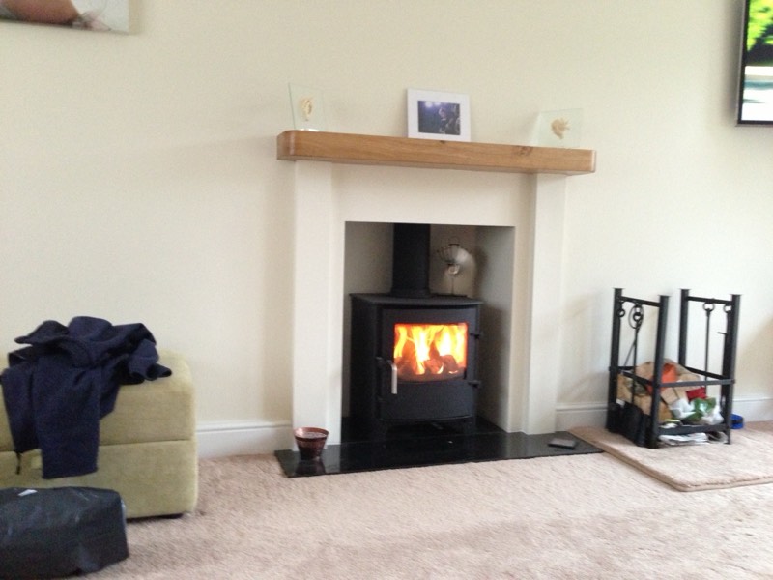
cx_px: 386
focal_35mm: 33
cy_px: 290
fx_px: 737
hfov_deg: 55.4
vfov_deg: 42.9
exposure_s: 1/17
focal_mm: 4.13
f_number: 2.4
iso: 400
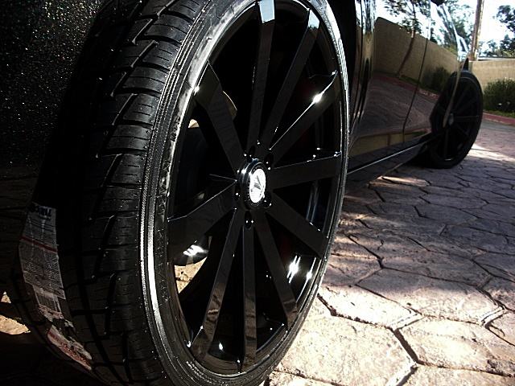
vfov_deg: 39.7
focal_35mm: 36
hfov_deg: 51.4
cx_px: 258
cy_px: 193
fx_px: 536
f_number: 2.8
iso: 50
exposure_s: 1/100
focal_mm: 6.3
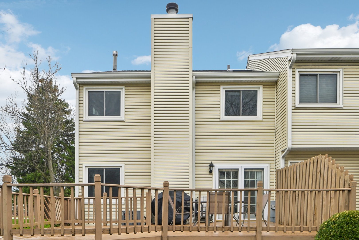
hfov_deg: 69.4
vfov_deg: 49.6
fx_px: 259
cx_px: 180
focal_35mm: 26
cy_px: 120
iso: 400
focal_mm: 26
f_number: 13
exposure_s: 1/250
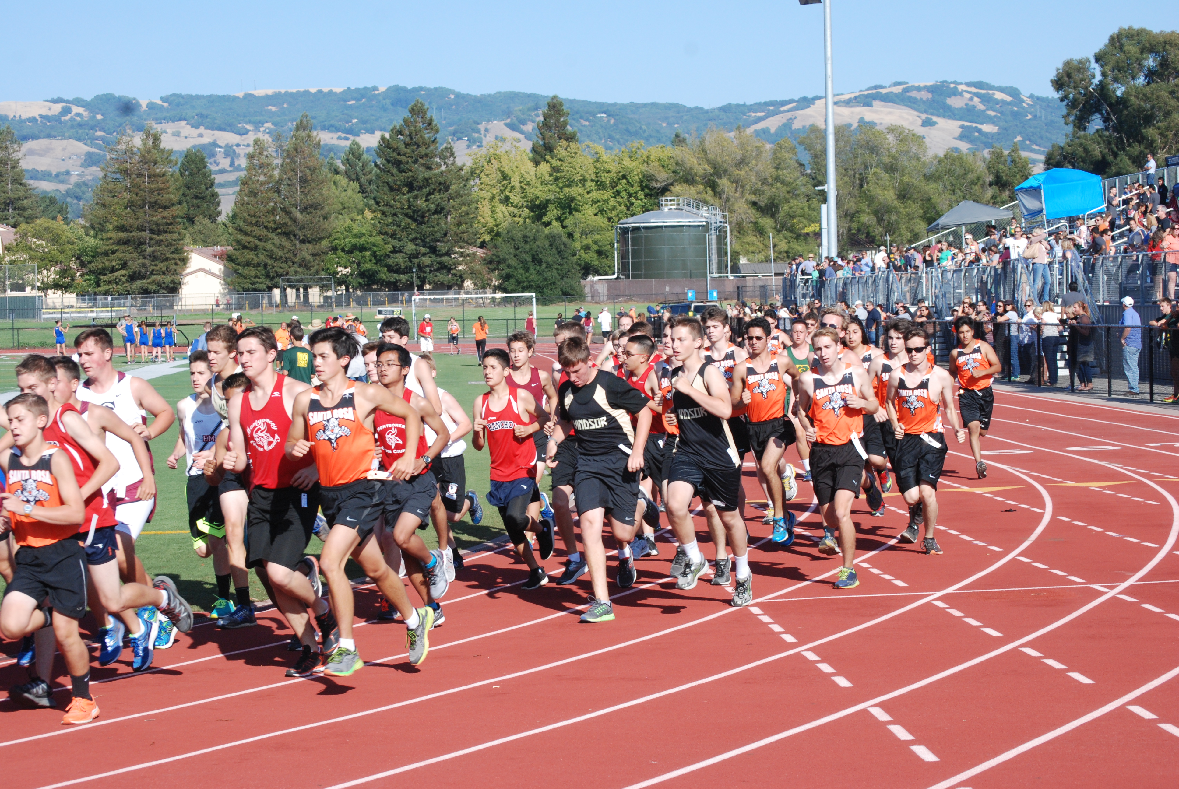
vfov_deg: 16.6
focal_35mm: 82
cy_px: 394
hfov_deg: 24.6
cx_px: 590
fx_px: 2705
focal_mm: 55
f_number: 11
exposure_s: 1/500
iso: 400
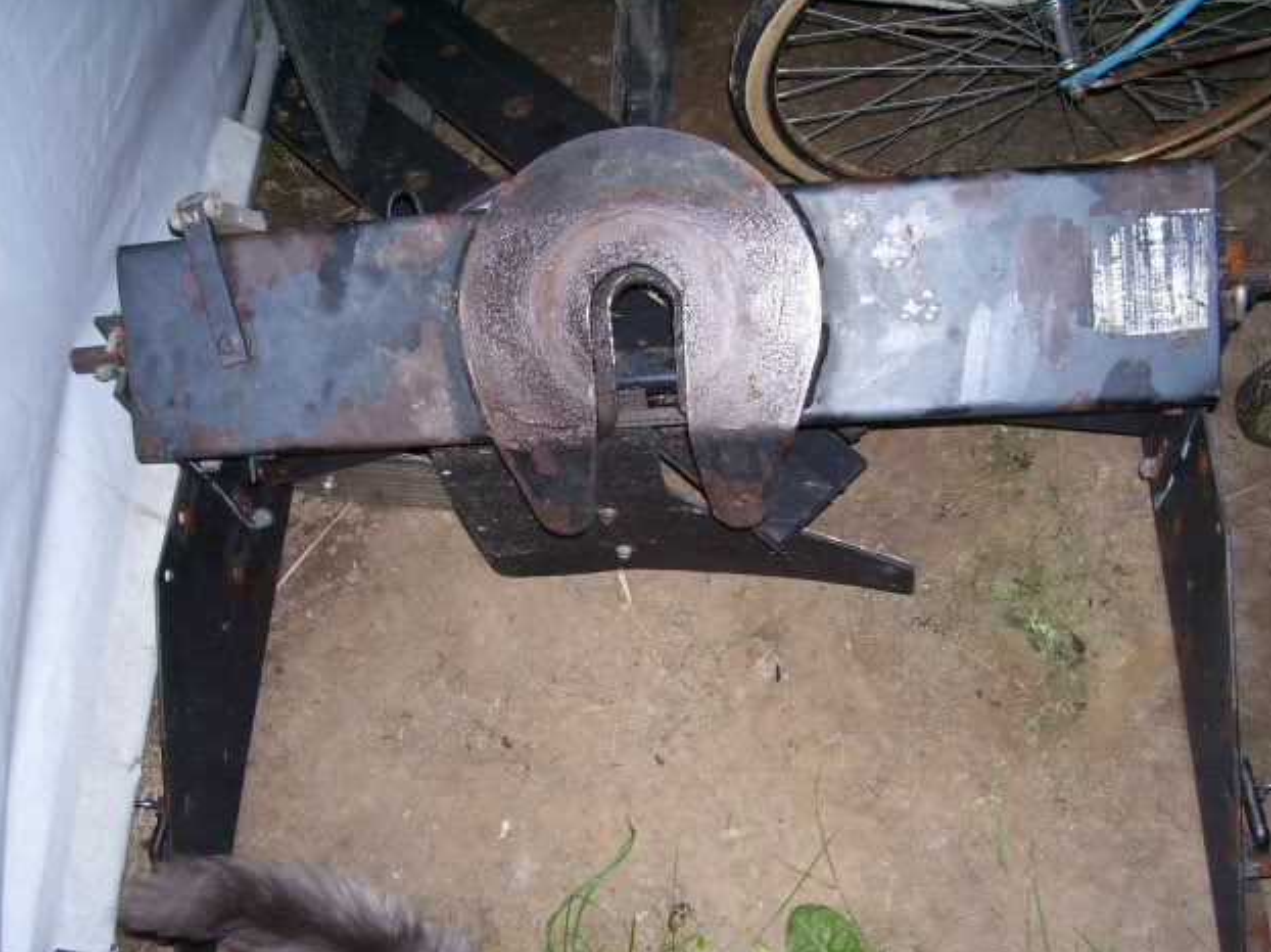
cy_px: 470
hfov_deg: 52.6
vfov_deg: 40.7
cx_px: 631
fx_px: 1285
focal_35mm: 35
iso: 80
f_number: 2.7
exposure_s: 1/60
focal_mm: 5.6
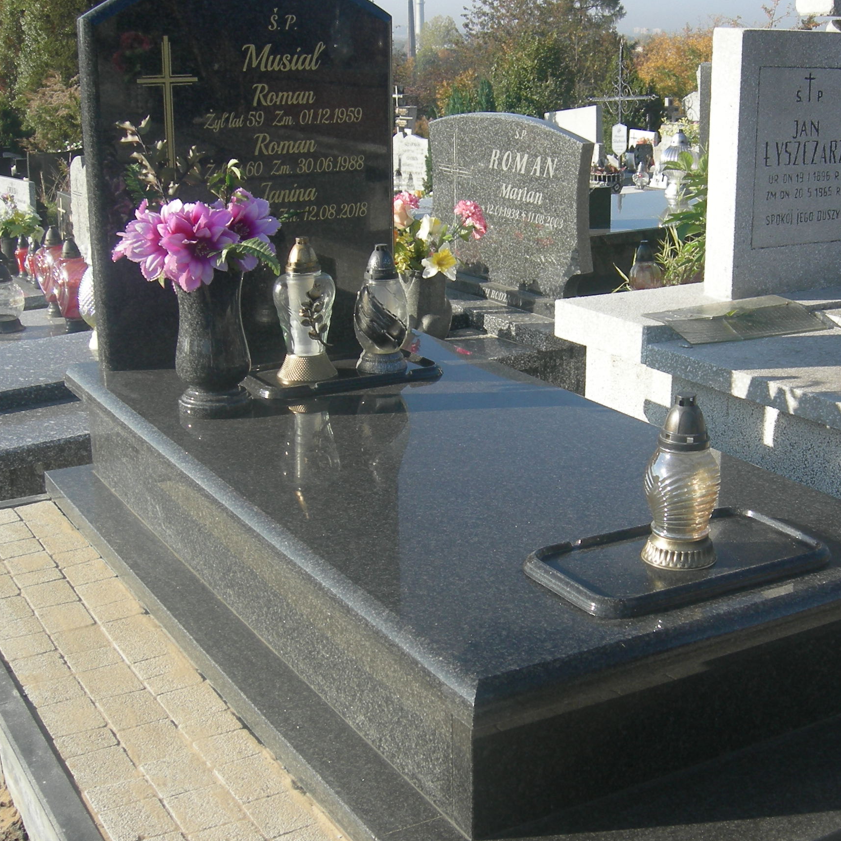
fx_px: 1319
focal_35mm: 48
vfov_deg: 35.3
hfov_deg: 35.2
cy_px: 448
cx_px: 502
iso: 64
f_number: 6.8
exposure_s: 1/422
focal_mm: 7.5
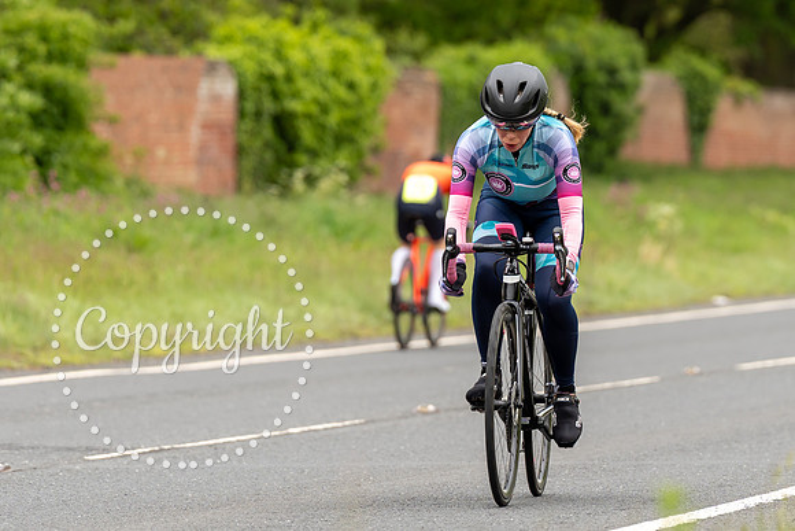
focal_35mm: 357
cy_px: 119
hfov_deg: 5.8
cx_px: 526
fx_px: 7887
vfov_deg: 3.9
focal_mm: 200
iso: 400
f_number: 3.5
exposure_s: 1/1000
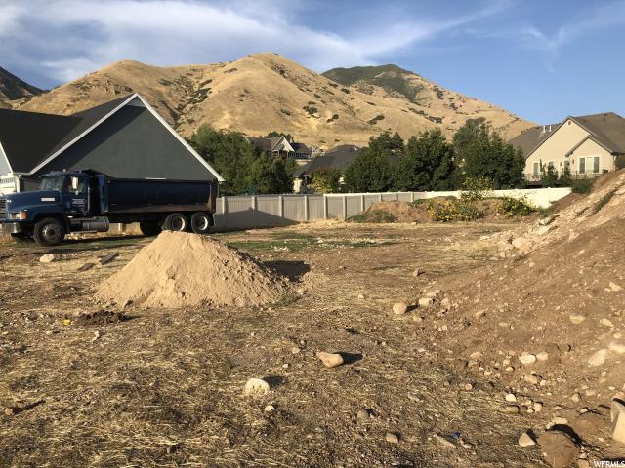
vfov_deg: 49.7
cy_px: 234
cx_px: 312
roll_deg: +1.4
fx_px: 506
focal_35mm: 28
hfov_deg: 63.4
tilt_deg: -3.3
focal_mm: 4
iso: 20
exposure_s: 1/1675
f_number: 1.8
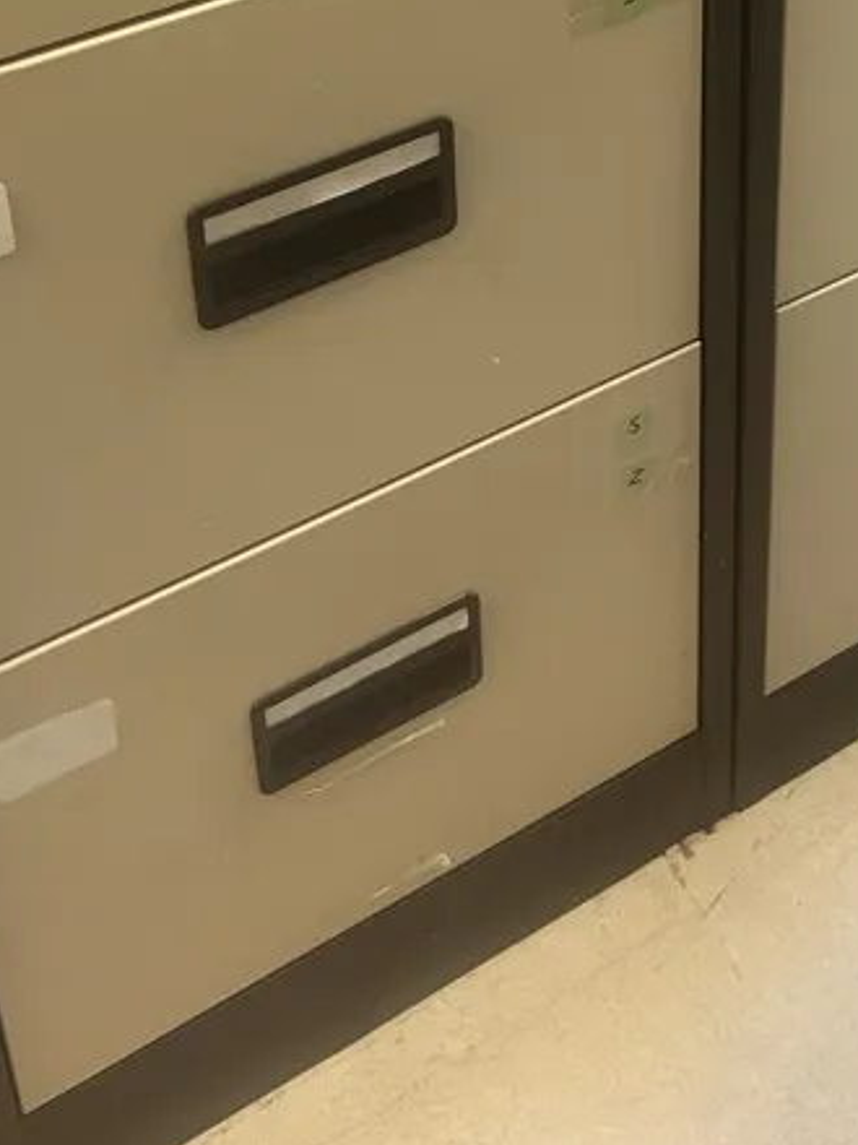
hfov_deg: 23.1
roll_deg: +0.7
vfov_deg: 28.4
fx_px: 2082
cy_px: -59
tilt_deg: -28.9
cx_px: 645
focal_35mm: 63
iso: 160
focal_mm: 5.7
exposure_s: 1/50
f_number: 1.5
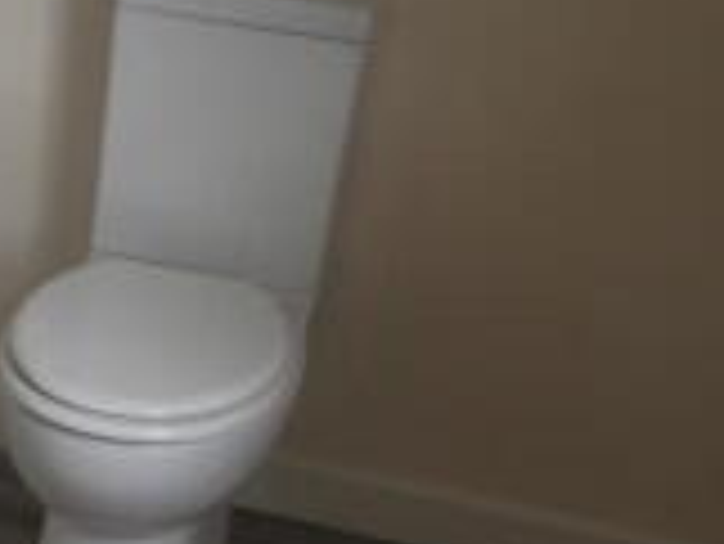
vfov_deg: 16.6
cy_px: 551
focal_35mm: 87
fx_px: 1821
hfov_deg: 20.7
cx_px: -184
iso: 640
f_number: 3.5
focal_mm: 12
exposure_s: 1/60
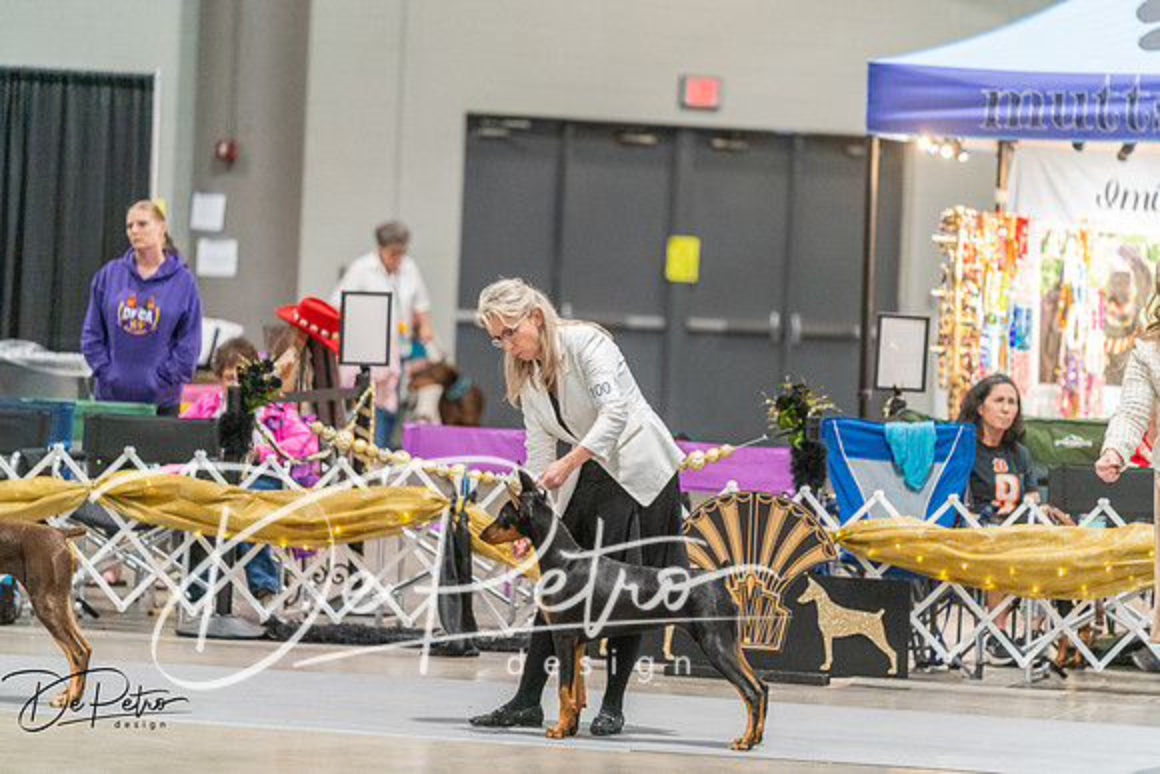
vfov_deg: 6.9
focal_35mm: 200
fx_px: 6446
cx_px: 580
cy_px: 387
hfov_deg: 10.3
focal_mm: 200
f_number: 2.8
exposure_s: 1/250
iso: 6400
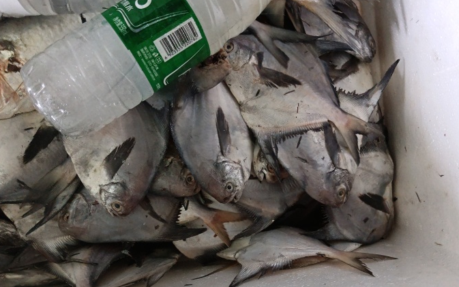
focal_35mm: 34
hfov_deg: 56.7
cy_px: 199
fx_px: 425
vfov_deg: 36.8
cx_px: 242
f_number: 1.8
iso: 4230
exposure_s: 1/100
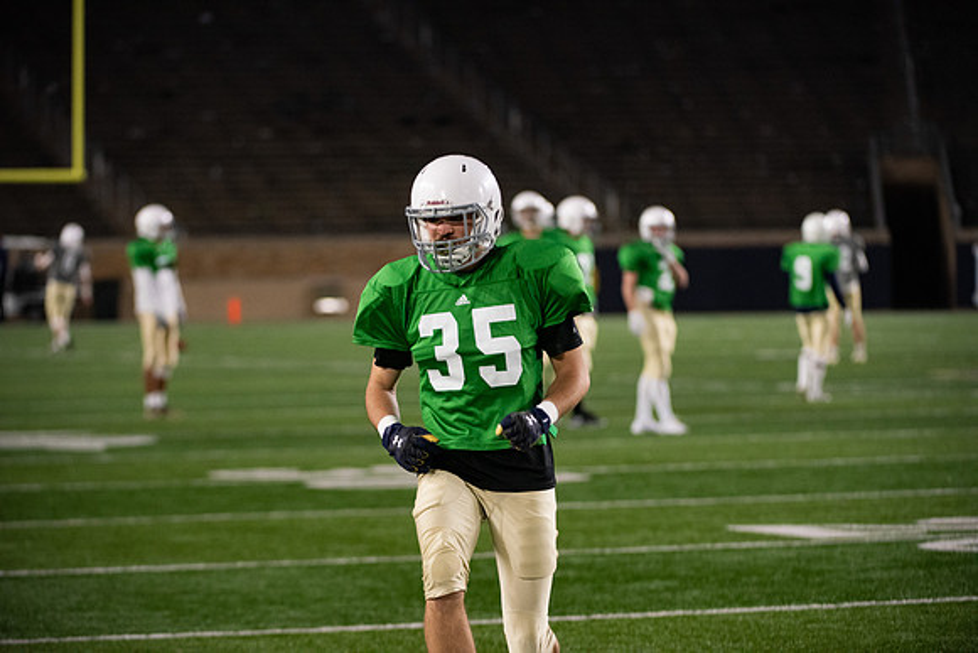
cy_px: 326
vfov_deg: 6.9
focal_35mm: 200
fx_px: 5434
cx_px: 489
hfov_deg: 10.3
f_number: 4
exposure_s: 1/500
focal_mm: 200
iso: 4000
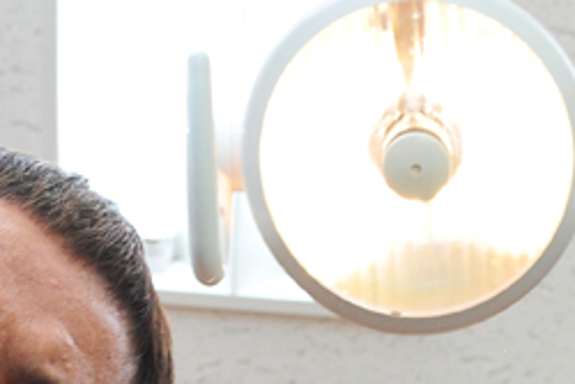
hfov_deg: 12.8
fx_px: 2557
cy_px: 717
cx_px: 442
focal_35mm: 160
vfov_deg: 8.2
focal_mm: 40
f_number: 6.3
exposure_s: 1/80
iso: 1250
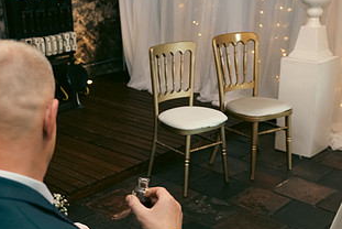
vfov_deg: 24.7
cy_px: 181
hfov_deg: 36.8
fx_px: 513
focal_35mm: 54
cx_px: 151
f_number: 3.5
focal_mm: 29
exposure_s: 1/160
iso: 1250
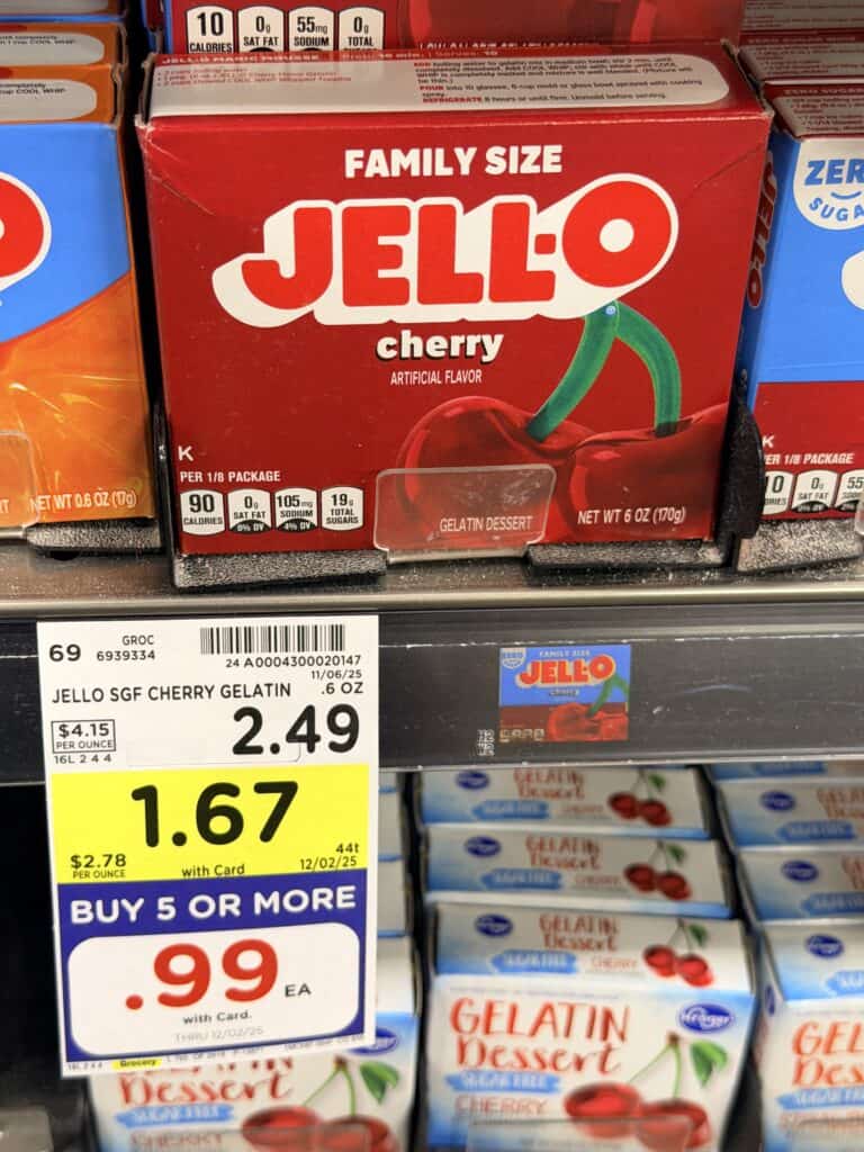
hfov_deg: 30.3
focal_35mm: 48
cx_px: 432
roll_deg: -2.9
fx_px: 1597
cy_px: 576
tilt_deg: -39.7
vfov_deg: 39.7
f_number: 1.78
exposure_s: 1/60
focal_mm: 6.76
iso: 160
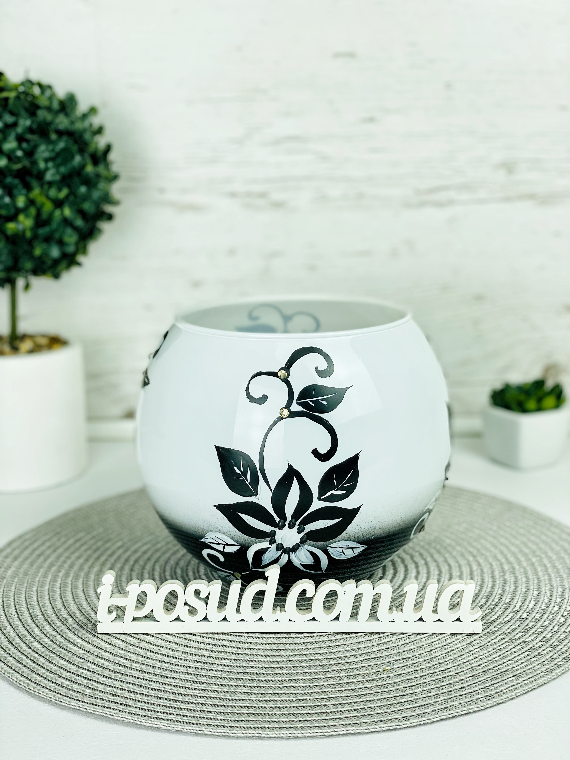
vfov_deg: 36.8
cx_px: 285
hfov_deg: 28.0
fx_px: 1142
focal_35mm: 52
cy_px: 380
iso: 20
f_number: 2
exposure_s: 1/324
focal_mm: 6
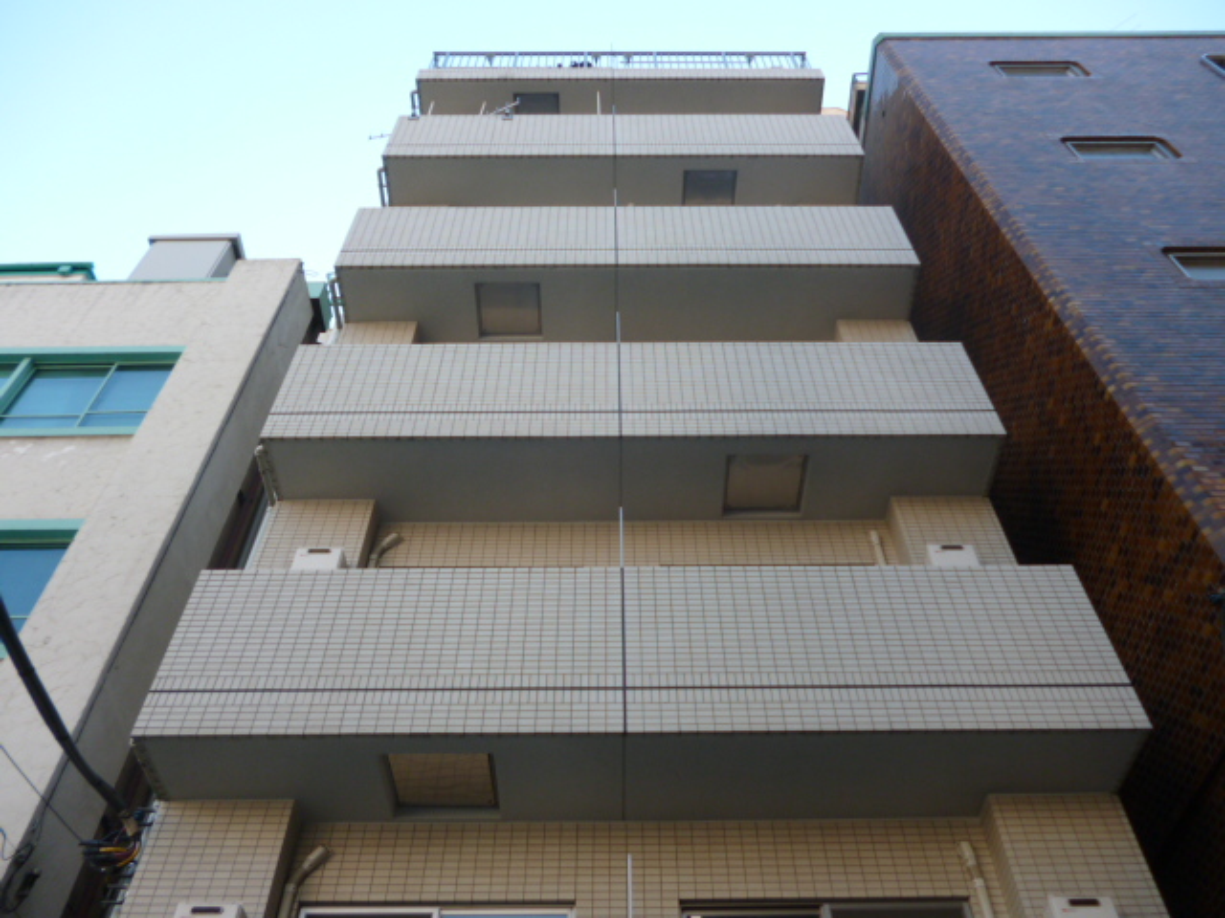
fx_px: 991
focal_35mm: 28
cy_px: 459
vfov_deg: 49.7
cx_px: 612
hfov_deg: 63.4
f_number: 3.1
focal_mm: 5
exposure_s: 1/160
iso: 100
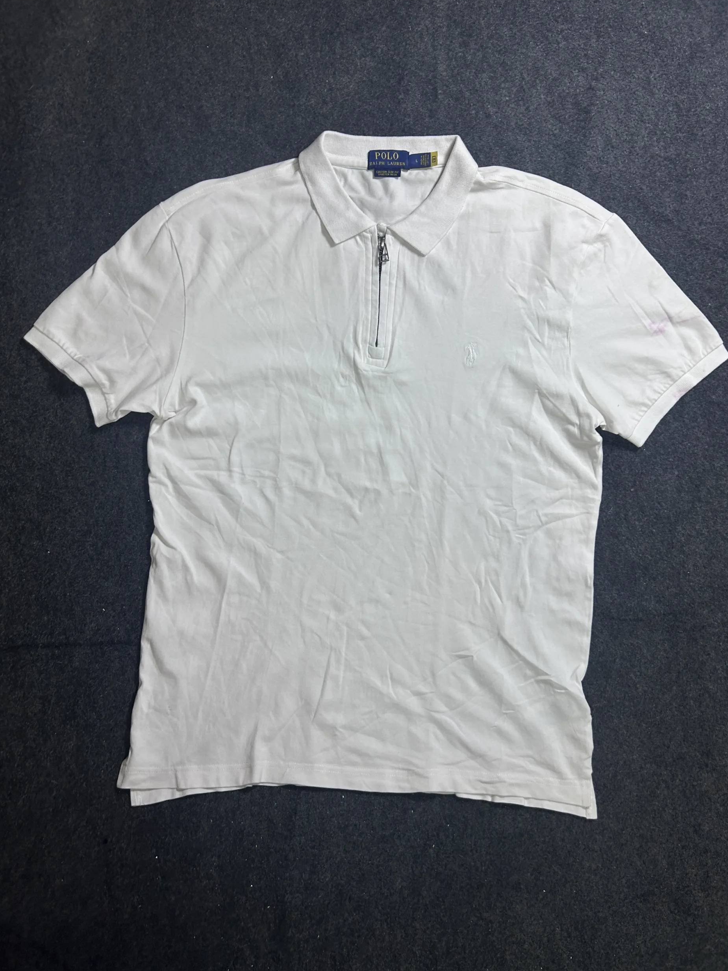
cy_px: 486
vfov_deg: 65.3
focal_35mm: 27
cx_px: 372
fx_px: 757
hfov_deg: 51.4
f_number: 1.5
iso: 80
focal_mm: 5.7
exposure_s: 1/100
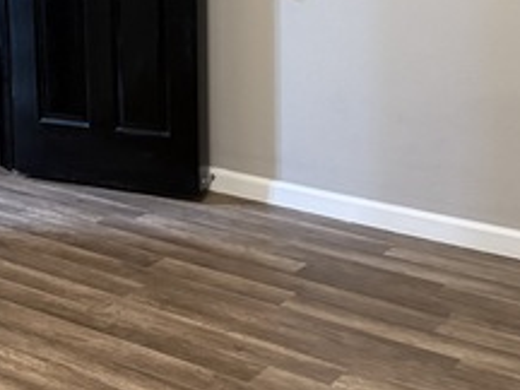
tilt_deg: -7.6
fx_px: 1067
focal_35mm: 71
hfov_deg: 26.8
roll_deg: +2.5
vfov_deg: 20.2
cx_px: 94
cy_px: 24
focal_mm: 6.76
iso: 500
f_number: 1.78
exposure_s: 1/60
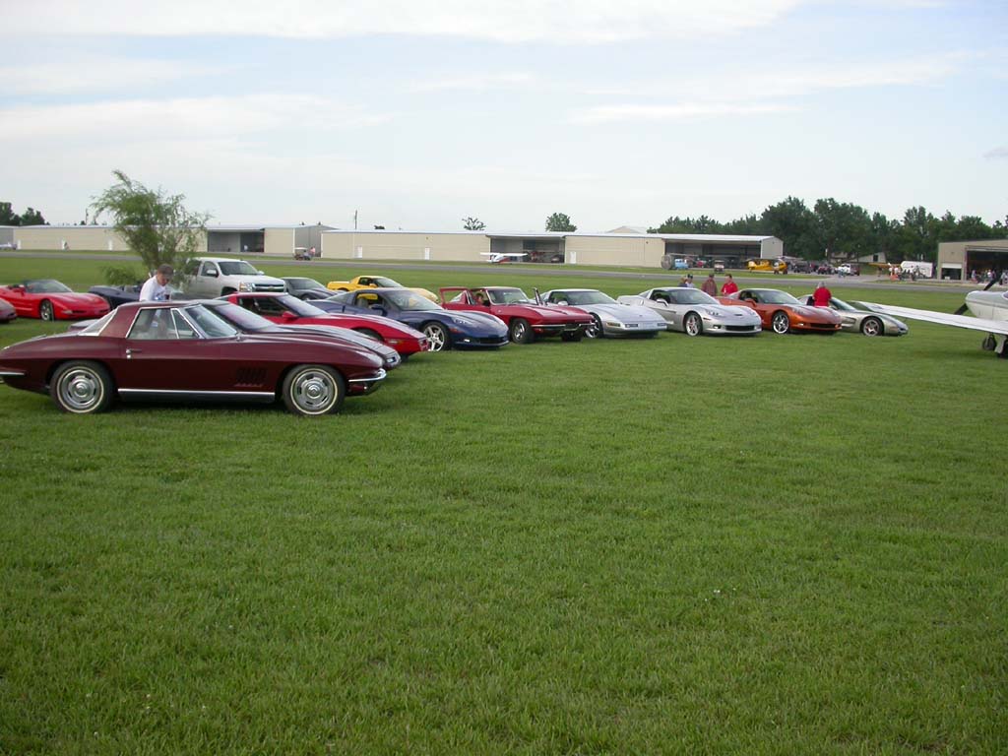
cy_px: 378
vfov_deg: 37.7
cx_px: 504
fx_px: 1107
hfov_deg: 49.0
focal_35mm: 38
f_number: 2.6
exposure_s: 1/454
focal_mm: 7.85
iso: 100
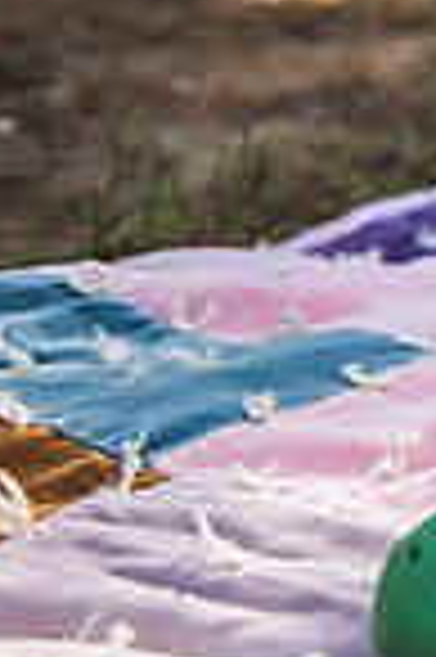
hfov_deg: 7.6
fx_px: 2895
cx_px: 1259
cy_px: 223
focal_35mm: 159
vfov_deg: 12.9
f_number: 2.8
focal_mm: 40
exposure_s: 1/160
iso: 100
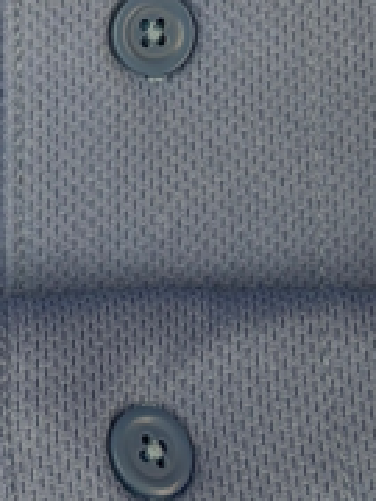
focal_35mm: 173
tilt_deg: -84.0
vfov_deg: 11.1
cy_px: -206
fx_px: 2506
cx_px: 89
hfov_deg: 8.6
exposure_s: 1/60
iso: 100
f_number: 1.6
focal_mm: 5.96
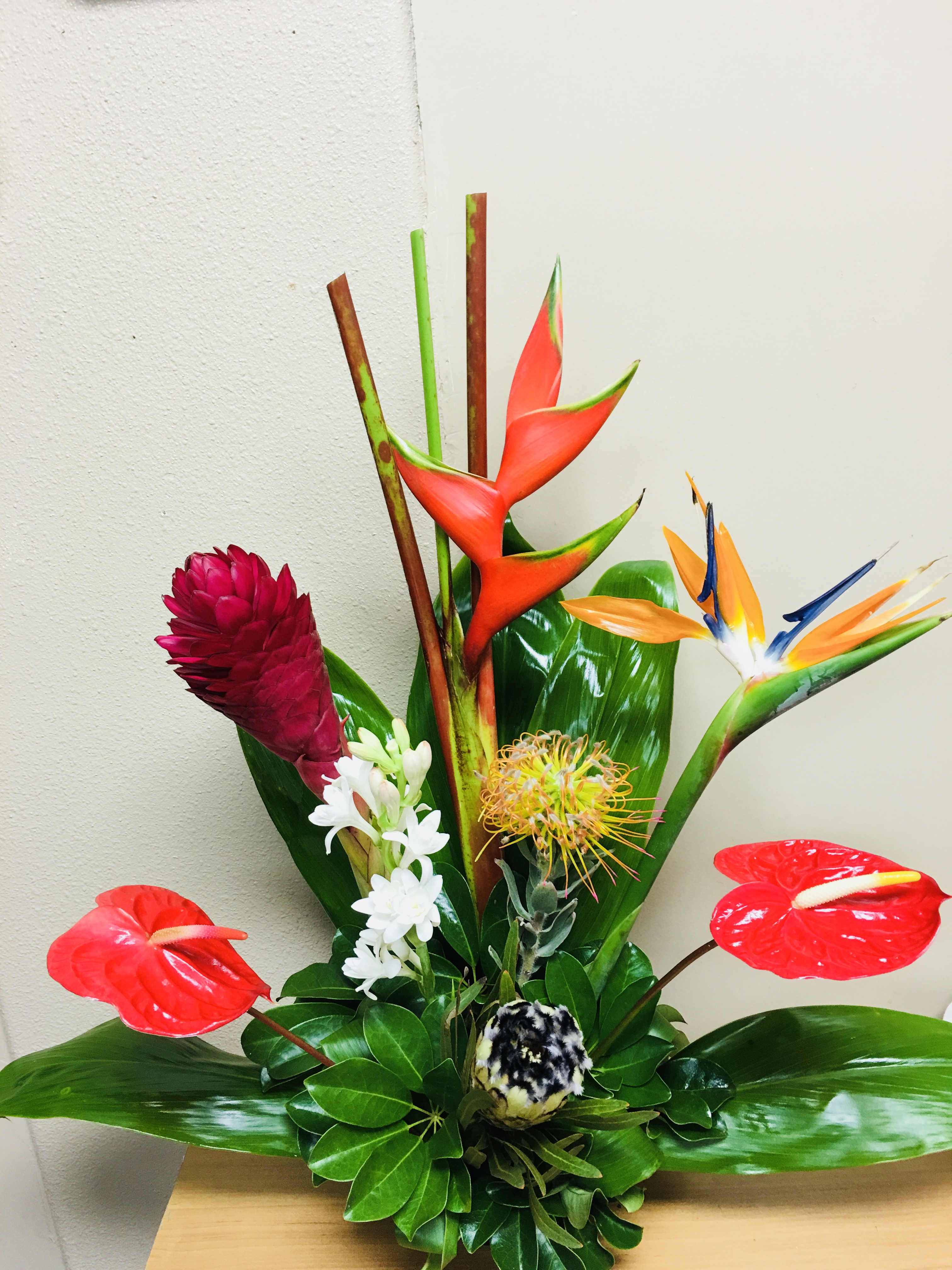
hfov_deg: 48.2
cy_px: 635
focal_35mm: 29
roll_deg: +4.0
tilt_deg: -17.3
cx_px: 476
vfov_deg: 61.7
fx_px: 1063
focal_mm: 4.15
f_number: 2.2
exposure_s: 1/15
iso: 40
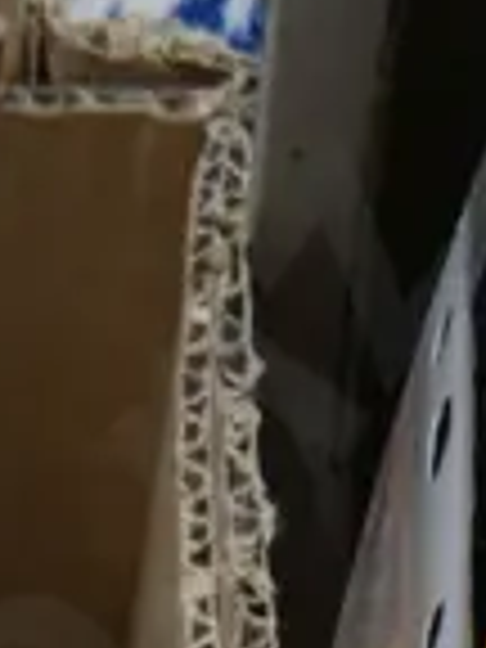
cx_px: -972
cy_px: 2034
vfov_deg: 7.8
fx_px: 4006
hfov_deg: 6.4
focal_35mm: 214
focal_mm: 15
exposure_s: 1/80
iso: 200
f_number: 3.6
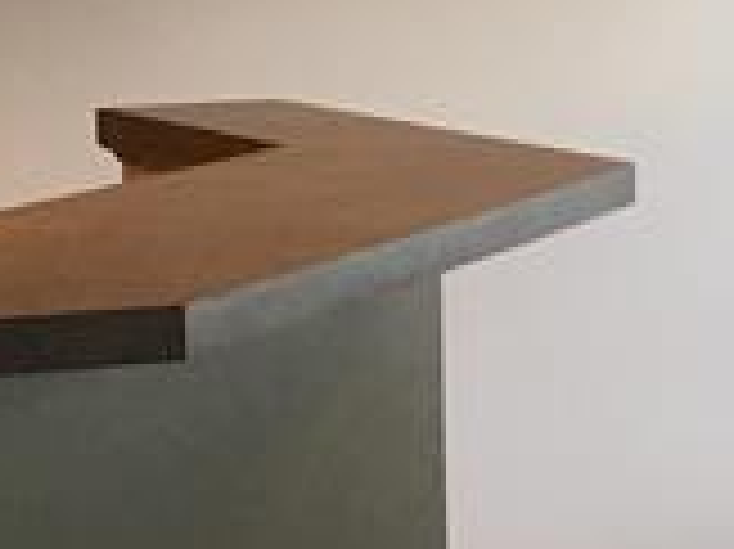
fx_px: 3856
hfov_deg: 10.4
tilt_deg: -5.6
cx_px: 1202
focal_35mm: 182
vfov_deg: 8.1
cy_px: 238
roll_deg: +1.4
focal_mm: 4.15
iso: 32
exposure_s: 1/30
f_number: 2.2
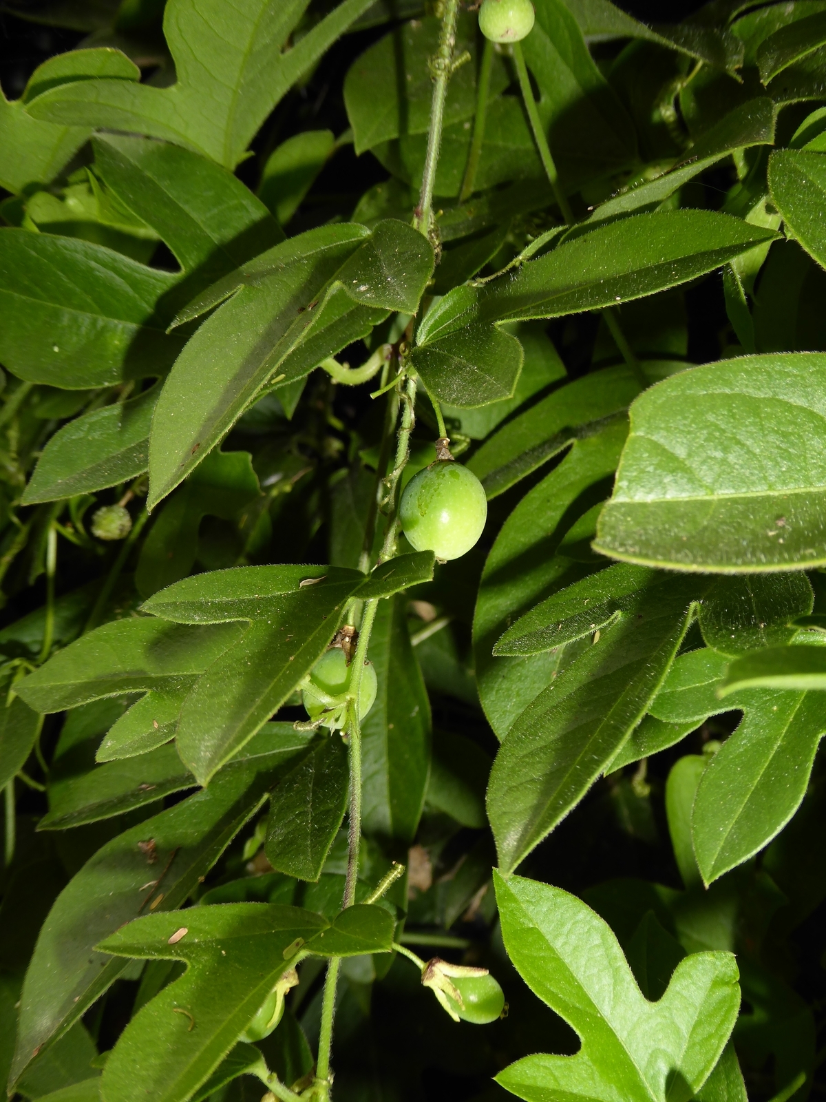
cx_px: 413
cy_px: 551
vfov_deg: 50.1
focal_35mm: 37
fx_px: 1177
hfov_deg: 38.7
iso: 100
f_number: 3.7
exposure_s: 1/60
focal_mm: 6.7
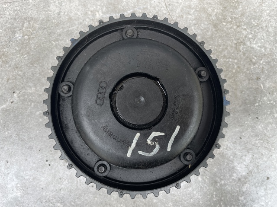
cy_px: 104
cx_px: 138
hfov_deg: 67.3
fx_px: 208
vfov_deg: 53.0
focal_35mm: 26
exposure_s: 1/170
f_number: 1.6
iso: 32
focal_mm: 4.2
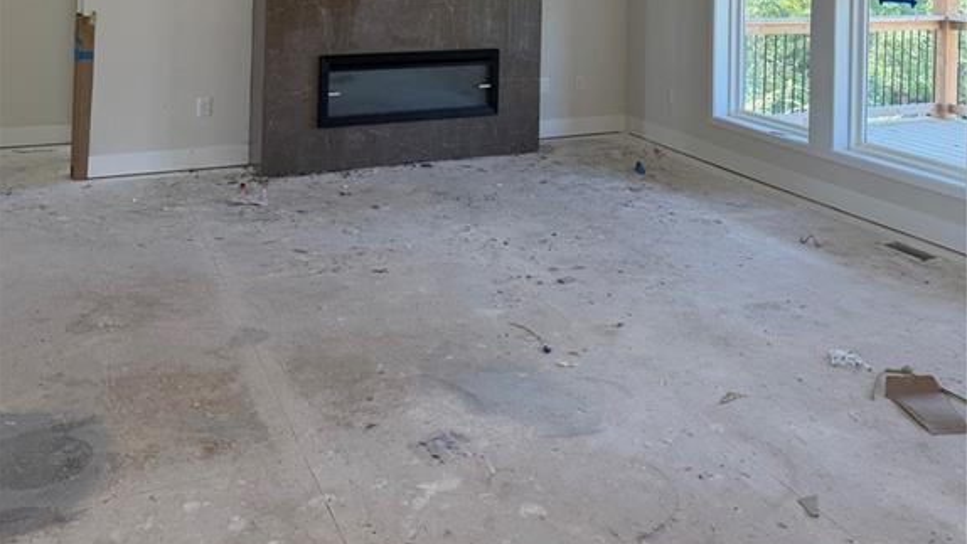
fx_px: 898
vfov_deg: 30.1
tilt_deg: +0.2
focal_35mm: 35
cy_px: -59
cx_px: 484
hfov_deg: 56.6
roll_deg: -2.1
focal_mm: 6.76
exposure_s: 1/120
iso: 100
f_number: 1.78
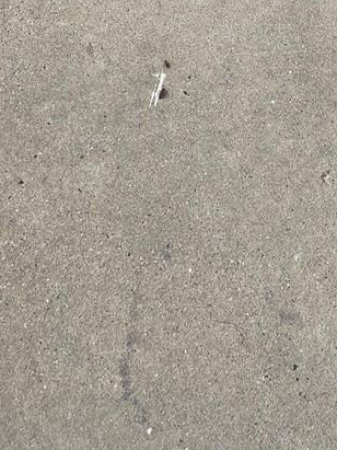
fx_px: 1675
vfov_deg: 13.2
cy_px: -450
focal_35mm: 129
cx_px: 347
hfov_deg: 11.4
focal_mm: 6.3
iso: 12
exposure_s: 1/222
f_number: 1.7
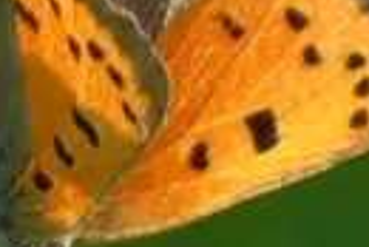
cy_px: 79
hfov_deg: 0.9
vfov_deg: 0.6
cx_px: -14
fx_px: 22472
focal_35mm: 2190
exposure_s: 1/160
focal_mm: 76.7
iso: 80
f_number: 5.6
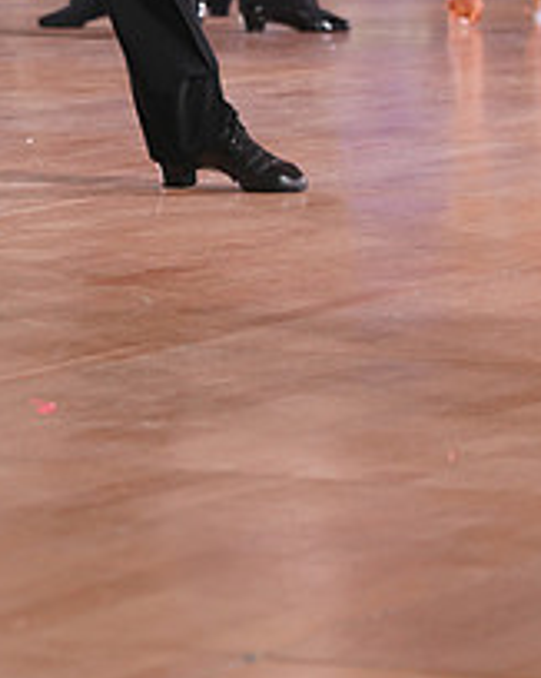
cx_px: 22
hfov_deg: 5.5
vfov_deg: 6.8
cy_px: -256
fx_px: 5608
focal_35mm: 280
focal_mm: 105
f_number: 5
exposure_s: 1/160
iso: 1600
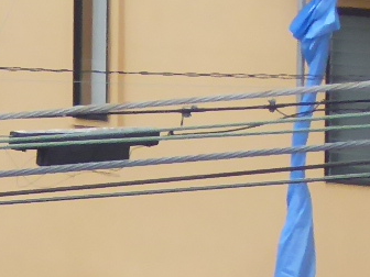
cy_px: 551
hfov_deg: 2.0
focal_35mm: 968
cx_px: -209
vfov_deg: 1.5
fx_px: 10347
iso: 250
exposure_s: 1/60
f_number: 5.1
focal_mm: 20.6
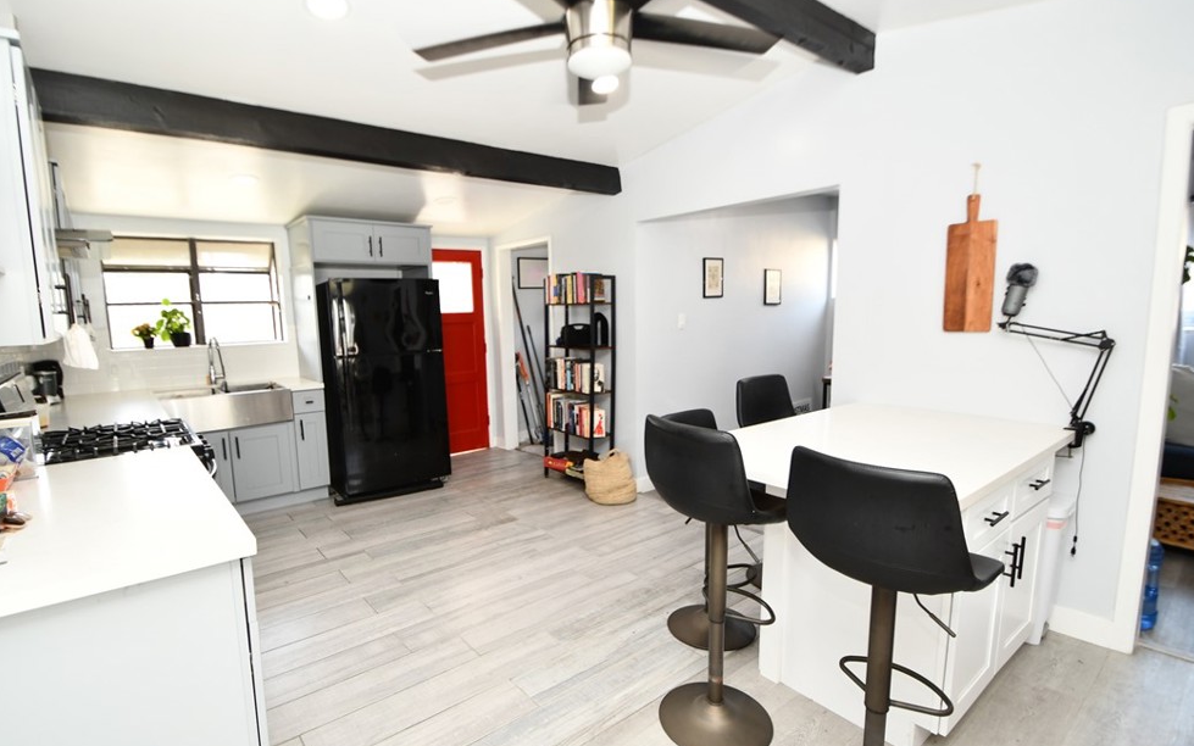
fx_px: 521
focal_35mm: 16
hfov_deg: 97.8
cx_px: 579
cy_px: 400
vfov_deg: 71.2
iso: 250
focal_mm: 10
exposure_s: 1/60
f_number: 4
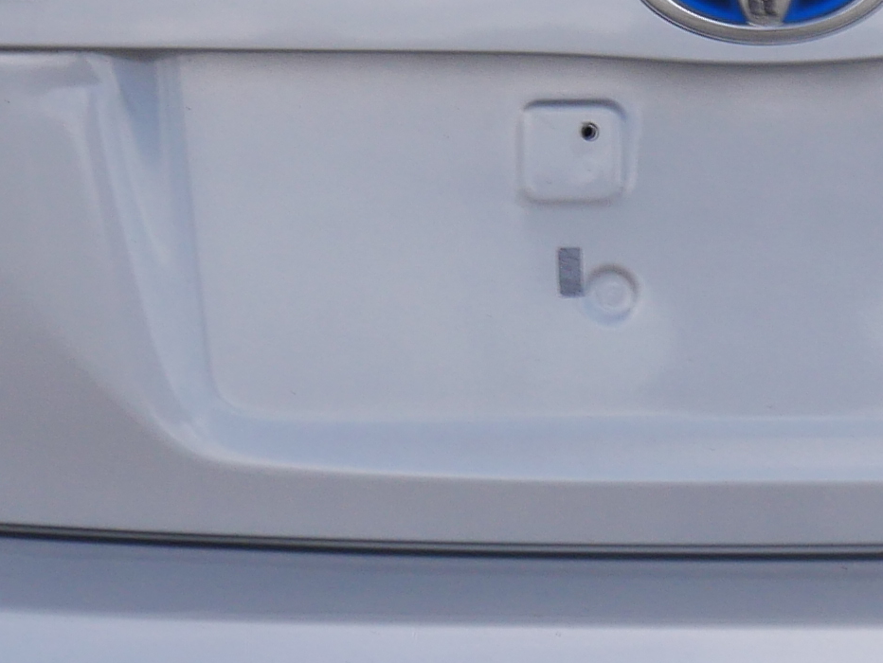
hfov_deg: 10.0
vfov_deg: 7.5
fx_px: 5028
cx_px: 635
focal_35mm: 197
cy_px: 102
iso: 200
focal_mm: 20
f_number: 8
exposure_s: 1/320
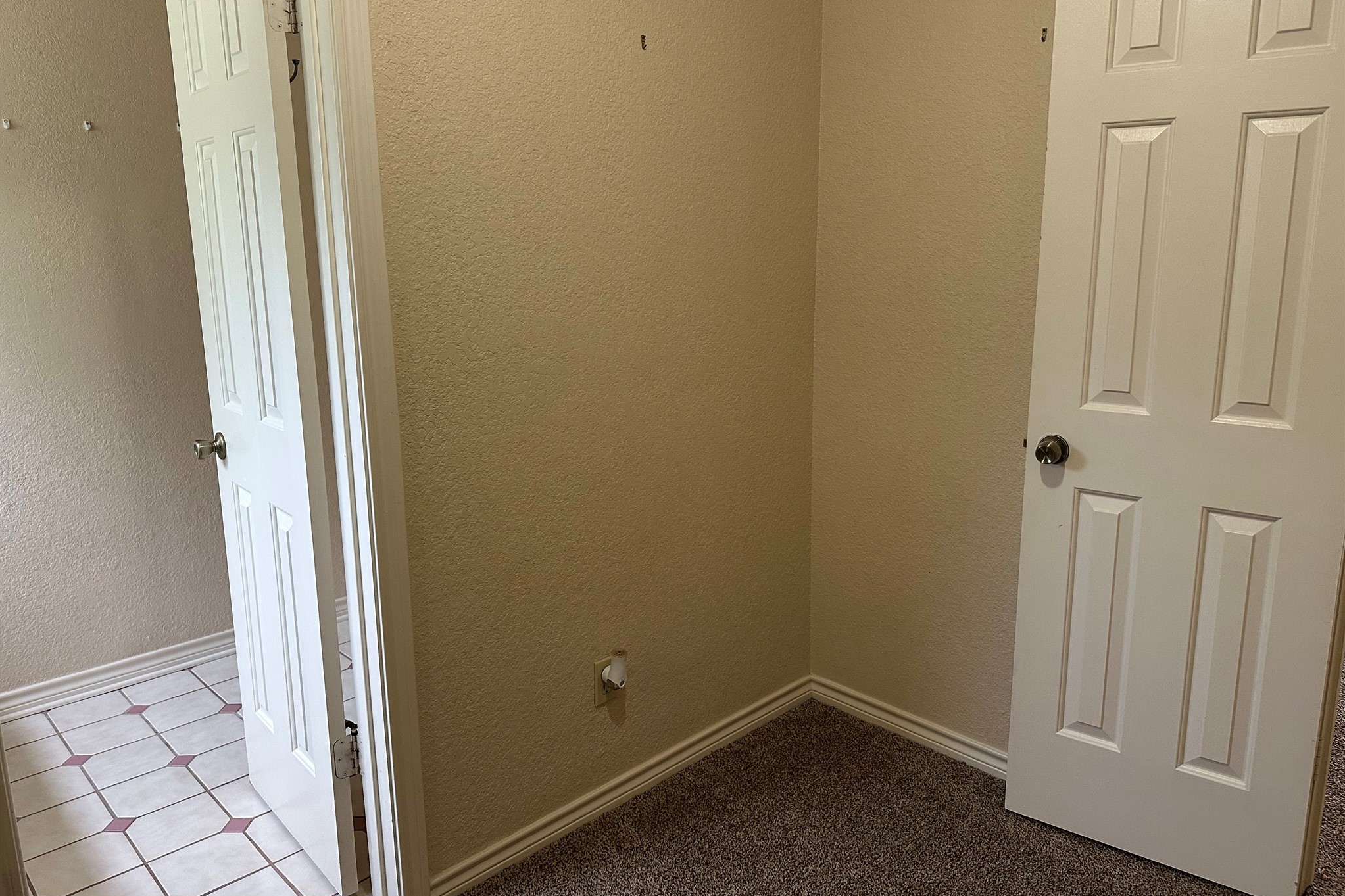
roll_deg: +0.1
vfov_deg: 51.2
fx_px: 934
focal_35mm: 25
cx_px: 672
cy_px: 416
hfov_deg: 71.5
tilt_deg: -10.4
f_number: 1.78
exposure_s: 1/111
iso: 250
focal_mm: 6.86
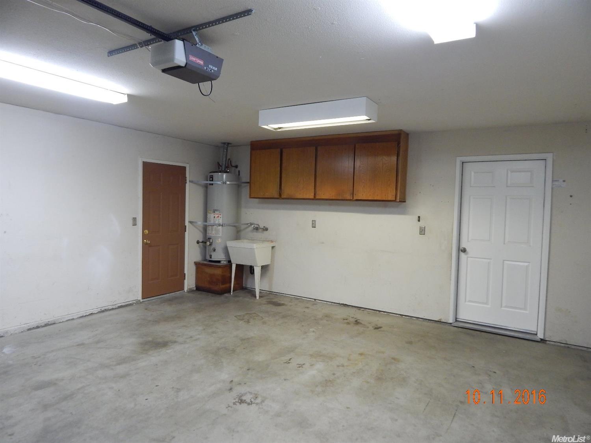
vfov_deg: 61.1
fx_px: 375
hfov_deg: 76.4
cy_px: 222
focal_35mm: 22
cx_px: 296
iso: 320
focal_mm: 4
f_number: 3
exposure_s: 1/30
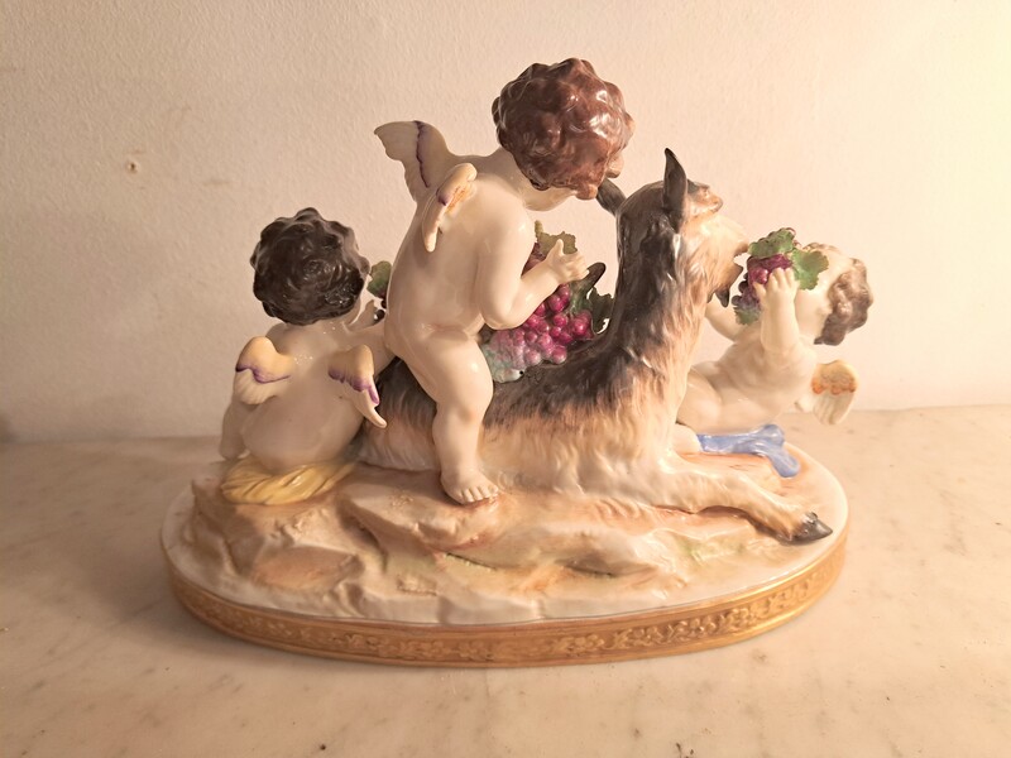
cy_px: 379
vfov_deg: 56.8
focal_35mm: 24
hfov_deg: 71.6
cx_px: 506
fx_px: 701
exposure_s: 1/50
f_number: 1.8
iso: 80
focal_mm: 5.23
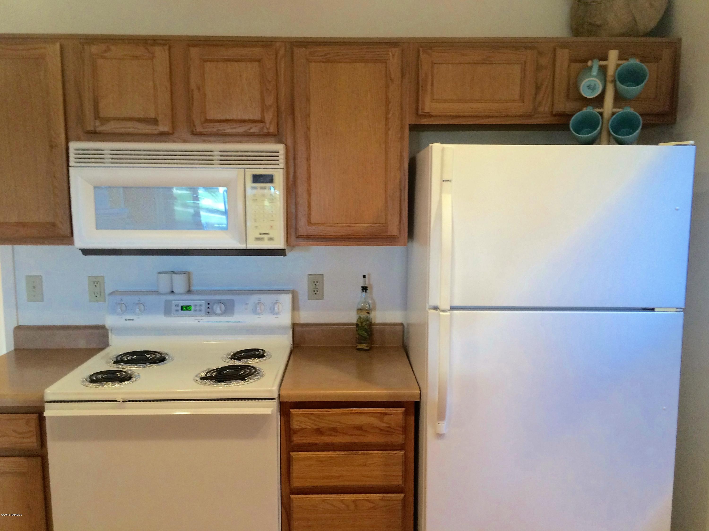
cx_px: 354
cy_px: 266
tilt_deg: -10.3
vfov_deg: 48.2
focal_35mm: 29
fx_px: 594
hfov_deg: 61.7
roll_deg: +1.8
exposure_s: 1/30
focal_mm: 4.15
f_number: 2.2
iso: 125
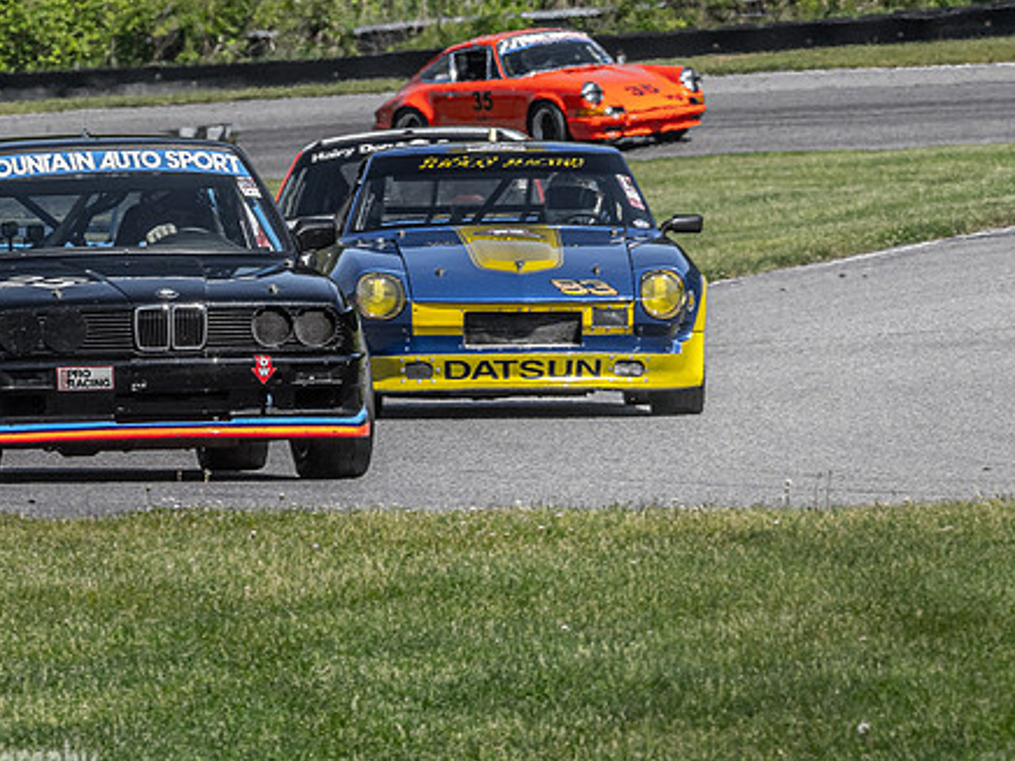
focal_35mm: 957
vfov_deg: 1.6
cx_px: 532
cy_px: 382
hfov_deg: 2.1
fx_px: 28061
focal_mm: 300
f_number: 11
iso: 400
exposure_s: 1/640
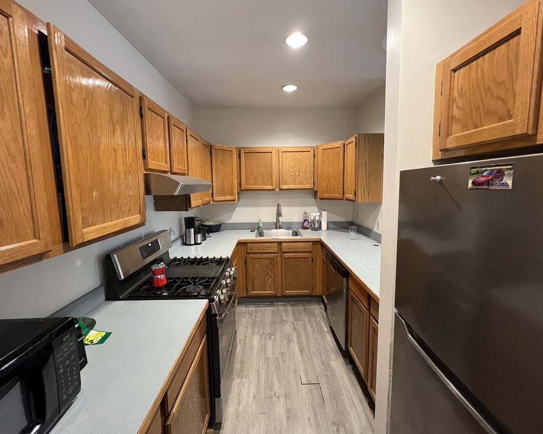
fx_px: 225
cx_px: 274
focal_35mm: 14
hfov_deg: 100.7
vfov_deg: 88.0
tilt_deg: -5.5
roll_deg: +1.1
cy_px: 213
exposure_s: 1/60
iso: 400
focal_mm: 1.57
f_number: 1.8
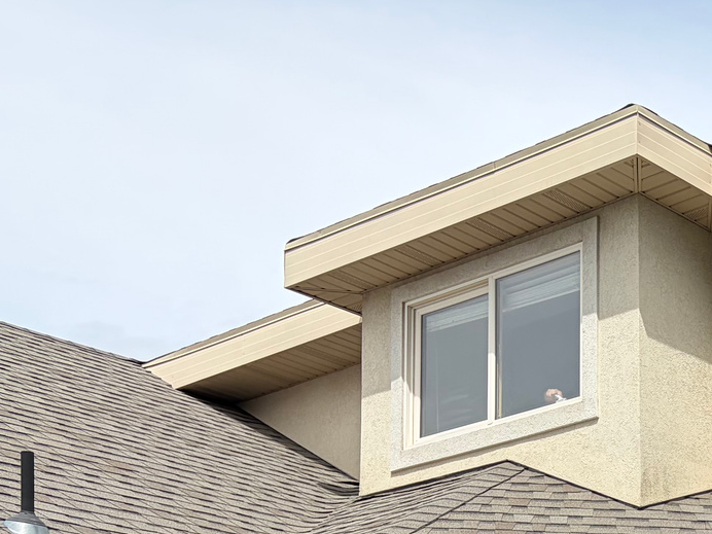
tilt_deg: +6.4
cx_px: 970
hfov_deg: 22.2
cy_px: 769
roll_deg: +1.5
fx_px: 1584
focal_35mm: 77
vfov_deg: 17.5
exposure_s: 1/3125
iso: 50
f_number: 1.6
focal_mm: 5.96
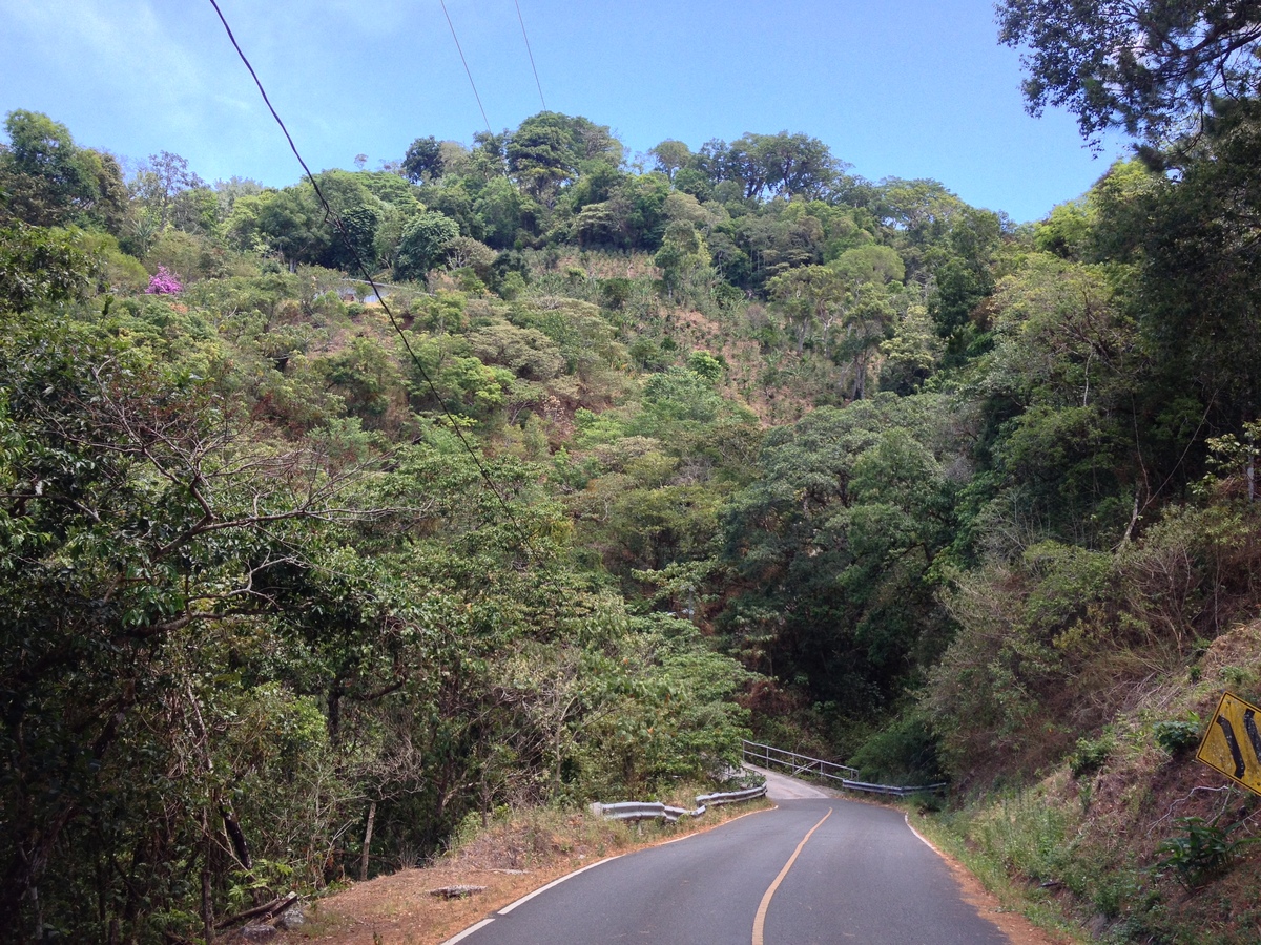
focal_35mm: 35
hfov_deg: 52.6
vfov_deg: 40.7
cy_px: 472
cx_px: 630
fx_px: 1275
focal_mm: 4.28
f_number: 2.4
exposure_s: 1/253
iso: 50
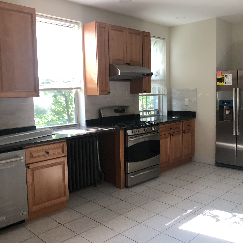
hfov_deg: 48.4
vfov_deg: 48.4
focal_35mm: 34
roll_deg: +1.8
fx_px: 270
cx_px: 136
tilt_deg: -4.6
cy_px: 118
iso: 40
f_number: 1.8
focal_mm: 3.99
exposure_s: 1/20
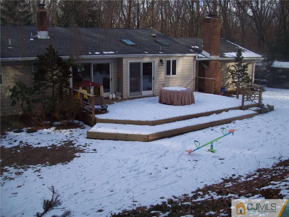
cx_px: 144
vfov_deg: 39.6
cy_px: 108
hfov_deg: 51.4
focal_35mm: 36
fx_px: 300
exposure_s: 1/448
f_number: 2.7
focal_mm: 6
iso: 80
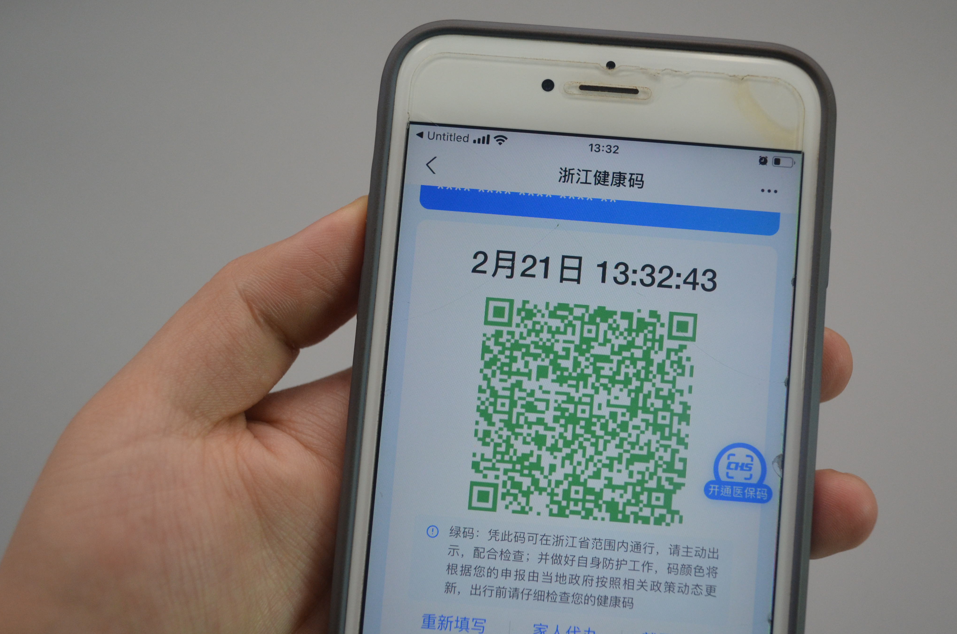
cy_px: 352
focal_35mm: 40
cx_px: 545
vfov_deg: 33.2
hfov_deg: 48.4
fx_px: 1061
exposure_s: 1/800
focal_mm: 22
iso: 800
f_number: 3.8
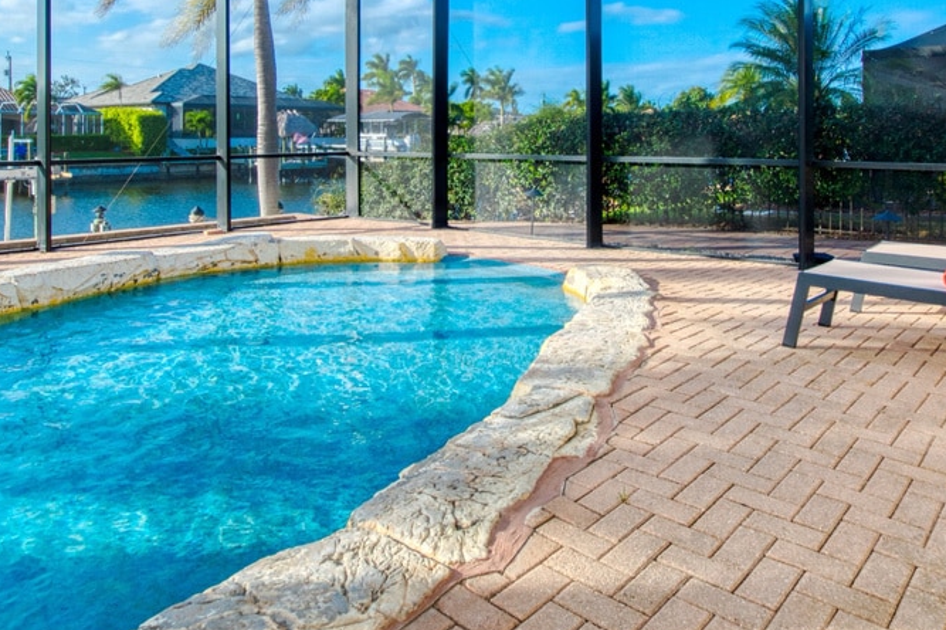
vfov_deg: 45.5
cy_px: 126
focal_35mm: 27
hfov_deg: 67.4
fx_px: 709
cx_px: 469
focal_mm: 10
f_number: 8
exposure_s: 1/800
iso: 400
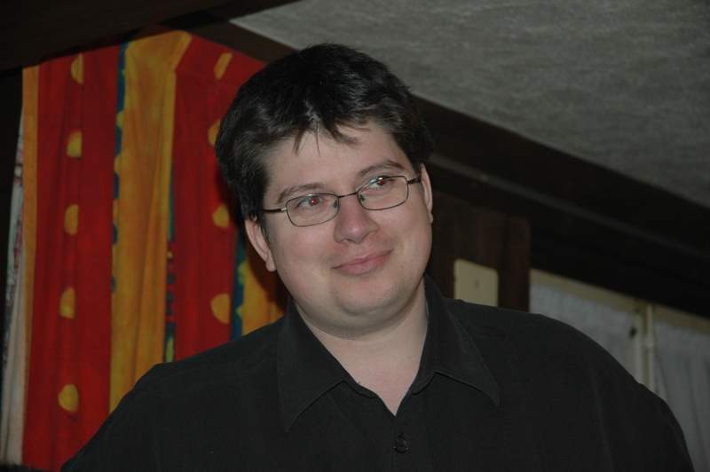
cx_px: 355
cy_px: 236
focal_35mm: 105
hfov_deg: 19.5
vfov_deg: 13.0
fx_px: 2069
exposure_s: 1/60
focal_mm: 70
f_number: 4.5
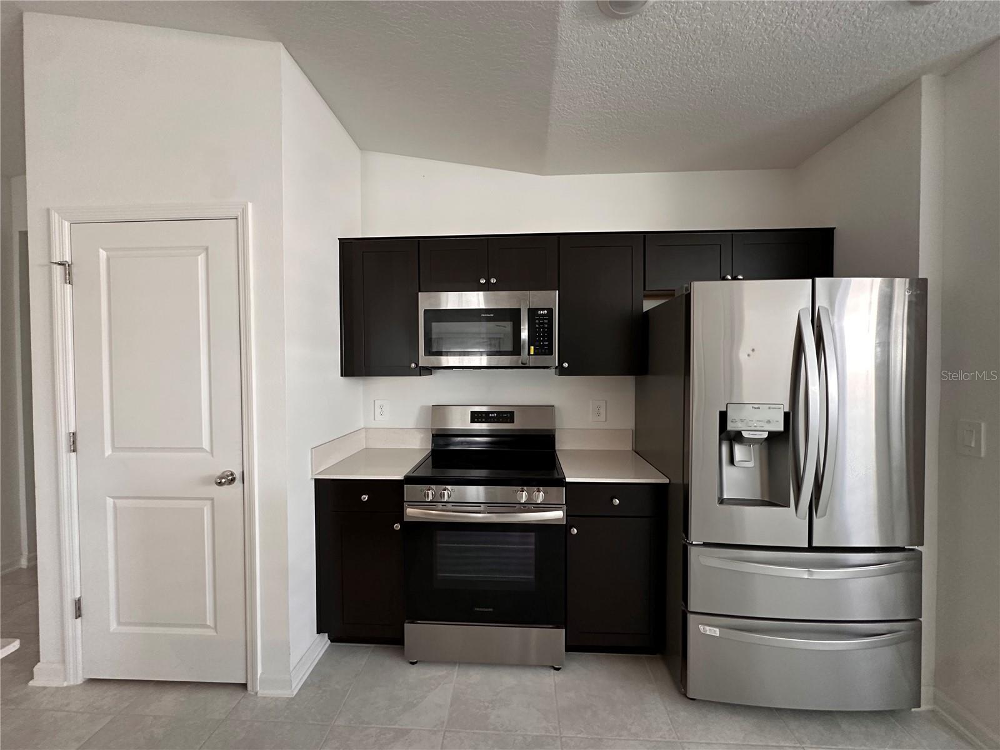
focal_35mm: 14
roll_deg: +0.1
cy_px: 375
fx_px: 404
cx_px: 500
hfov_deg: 102.1
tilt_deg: -0.7
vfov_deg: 85.7
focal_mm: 2.22
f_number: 2.2
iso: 320
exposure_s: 1/60
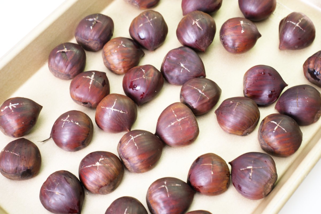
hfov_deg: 28.9
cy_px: 107
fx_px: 624
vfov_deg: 19.4
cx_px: 160
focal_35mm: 70
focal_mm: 70
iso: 400
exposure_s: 1.6
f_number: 10
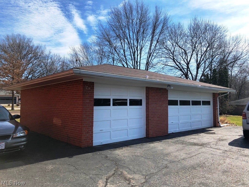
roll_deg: -0.1
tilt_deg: +2.9
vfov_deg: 49.7
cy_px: 94
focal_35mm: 28
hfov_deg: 63.4
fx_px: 201
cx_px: 124
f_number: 1.8
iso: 20
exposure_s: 1/1499
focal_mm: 4
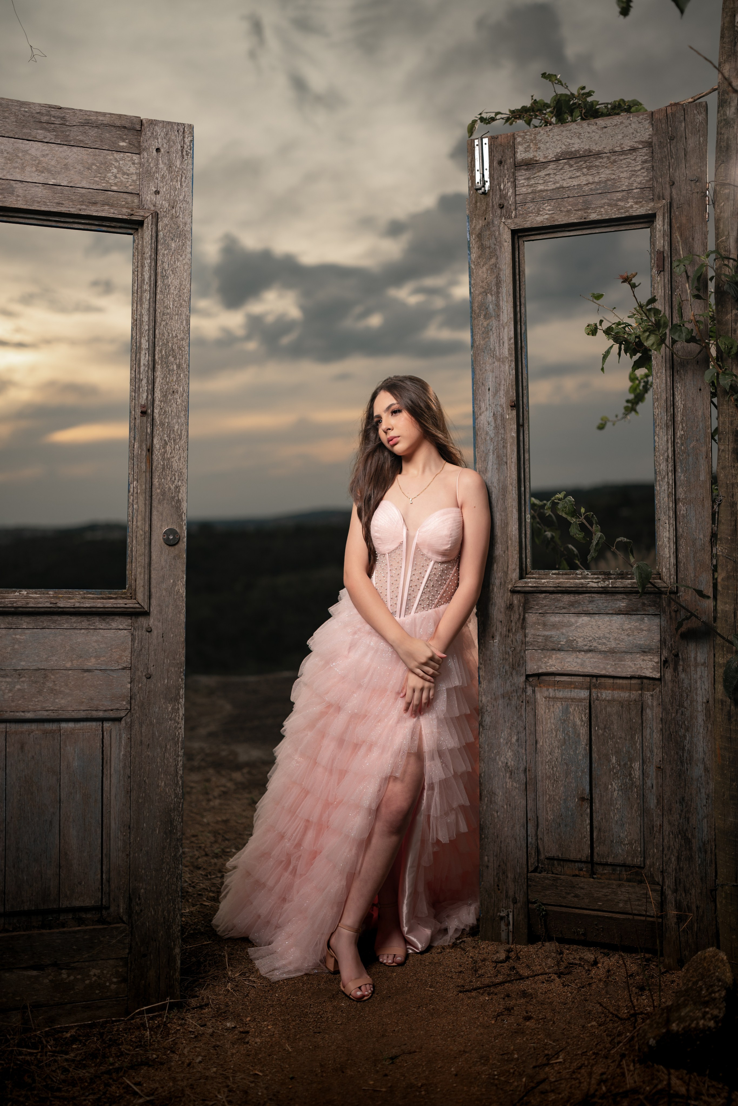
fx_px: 1076
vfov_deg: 54.4
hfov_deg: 37.9
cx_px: 369
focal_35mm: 35
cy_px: 553
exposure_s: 1/3200
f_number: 1.2
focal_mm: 35
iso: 50
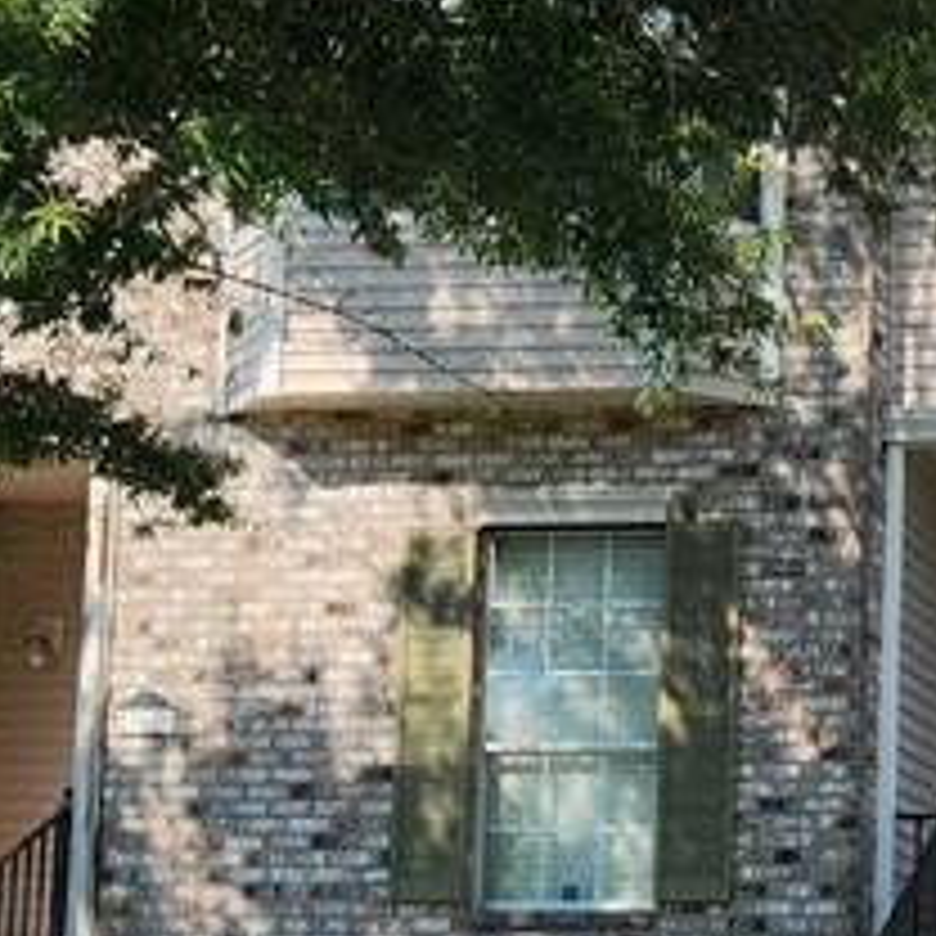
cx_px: 1242
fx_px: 3059
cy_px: 819
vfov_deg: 17.2
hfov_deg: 16.4
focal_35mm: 100
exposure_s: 1/2140
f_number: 1.8
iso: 20
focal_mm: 5.4
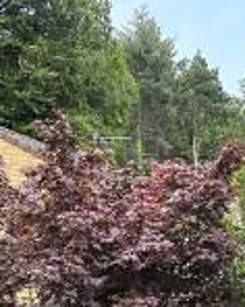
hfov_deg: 17.1
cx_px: 8
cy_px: 407
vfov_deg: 19.9
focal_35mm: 88
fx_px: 799
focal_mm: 2.2
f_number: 2.2
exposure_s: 1/909
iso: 50
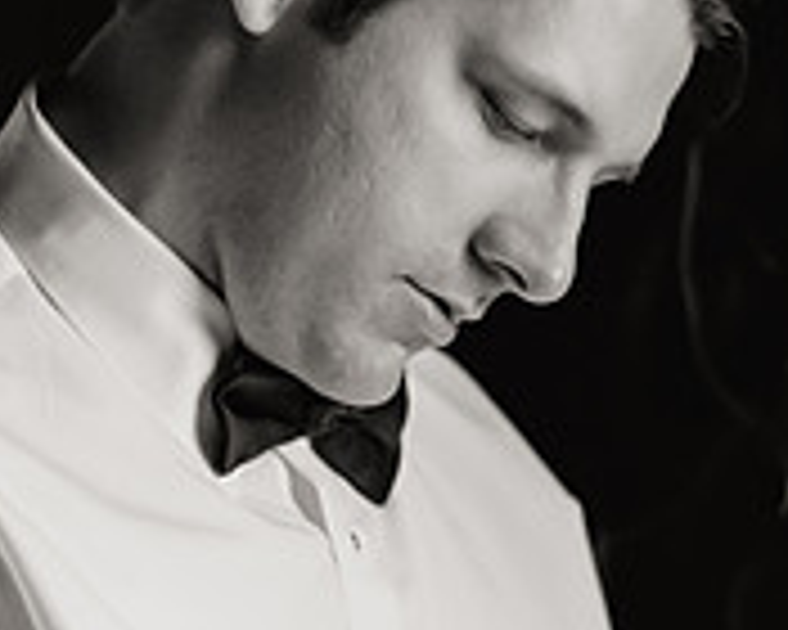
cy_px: 487
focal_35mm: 189
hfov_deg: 10.2
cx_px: 473
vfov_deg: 8.2
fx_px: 4408
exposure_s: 1/1000
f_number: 2
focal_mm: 50
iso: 1600
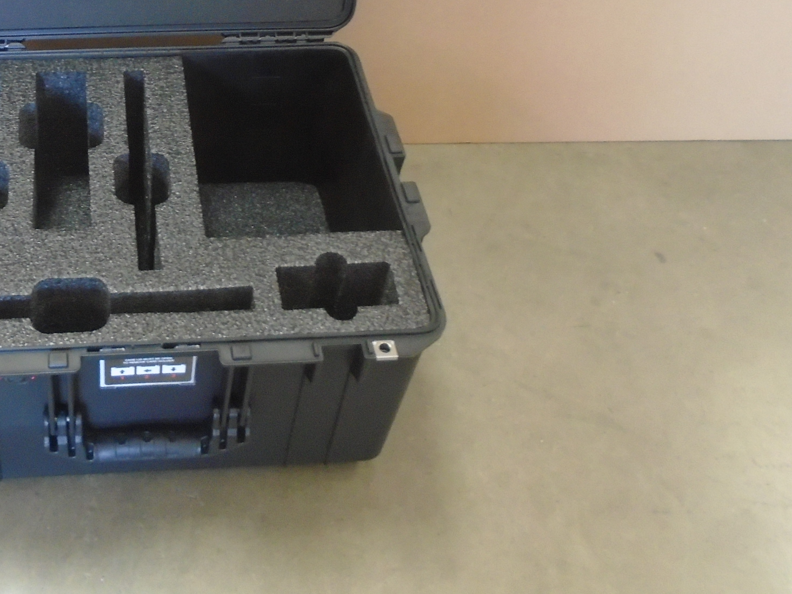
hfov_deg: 39.2
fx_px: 1053
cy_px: 76
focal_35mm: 46
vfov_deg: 30.3
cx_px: 128
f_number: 3.2
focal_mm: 4.6
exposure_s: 1/25
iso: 400
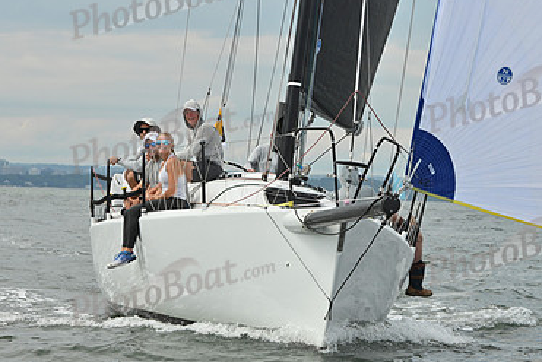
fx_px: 3059
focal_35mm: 203
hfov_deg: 10.1
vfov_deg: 6.8
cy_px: 192
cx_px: 352
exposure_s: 1/1600
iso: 320
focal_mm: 130
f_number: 7.1
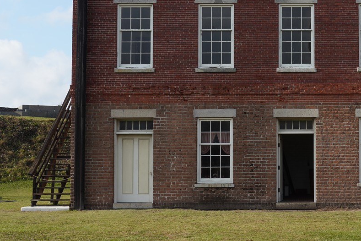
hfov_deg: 27.5
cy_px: 114
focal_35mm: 71
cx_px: 317
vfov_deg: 19.2
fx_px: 712
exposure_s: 1/100
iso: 100
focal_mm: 28
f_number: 13
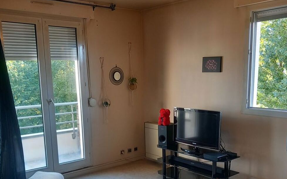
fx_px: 305
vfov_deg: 32.3
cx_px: 142
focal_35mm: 39
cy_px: 127
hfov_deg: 50.4
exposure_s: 1/50
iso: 100
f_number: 1.8
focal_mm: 4
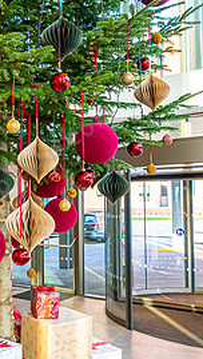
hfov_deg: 27.1
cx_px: 7
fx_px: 401
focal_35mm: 42
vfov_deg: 48.3
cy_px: 182
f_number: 2.8
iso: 2500
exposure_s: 1/500
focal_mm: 16
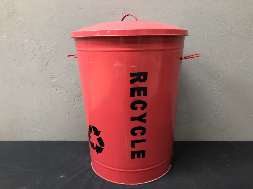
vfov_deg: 49.7
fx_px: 205
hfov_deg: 63.4
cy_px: 94
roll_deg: +0.1
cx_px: 126
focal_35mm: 28
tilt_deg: -12.3
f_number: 1.8
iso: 100
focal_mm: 3.99
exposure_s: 1/6
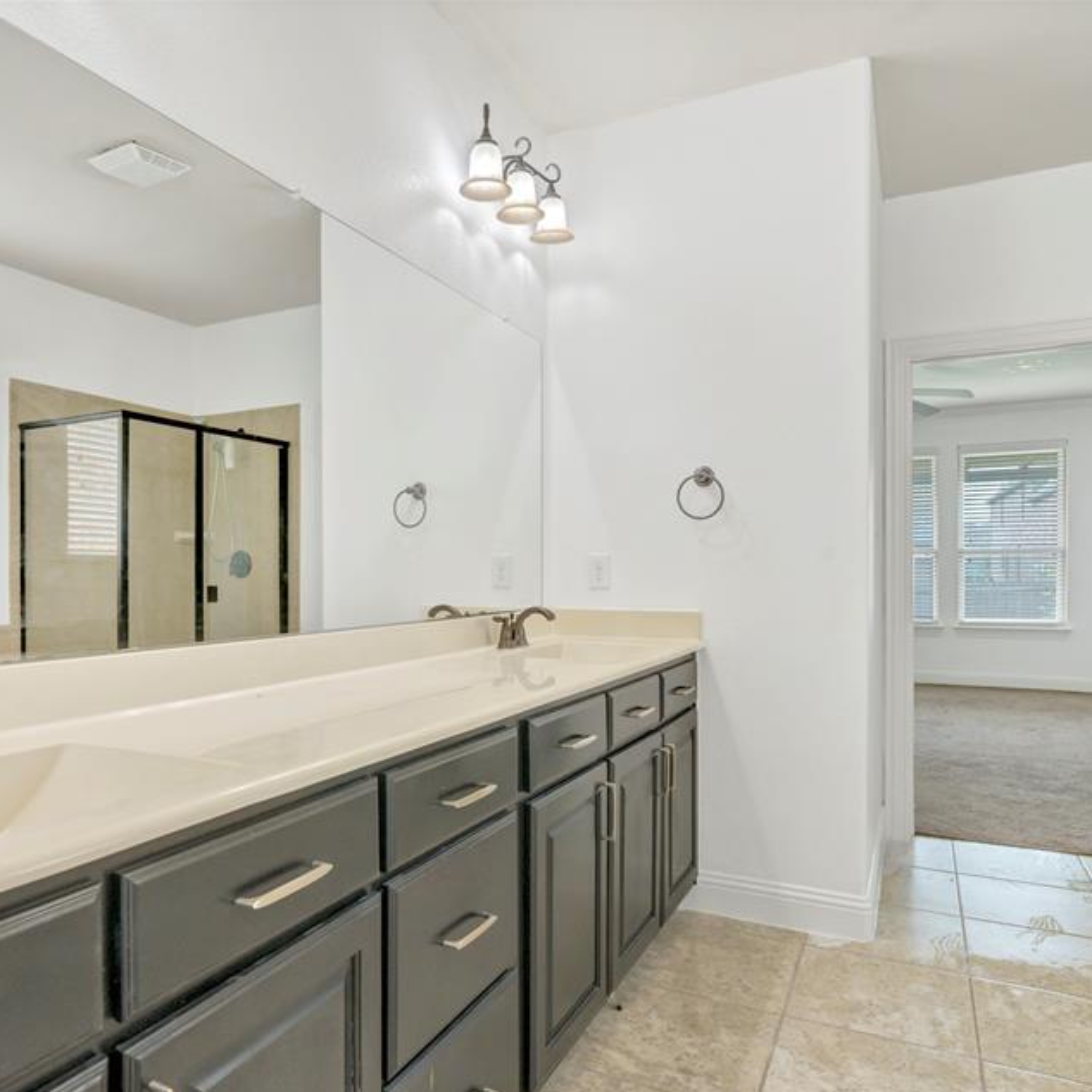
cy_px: 587
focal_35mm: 22
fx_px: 785
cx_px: 492
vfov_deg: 69.5
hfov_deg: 69.5
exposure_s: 1/30
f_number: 6.3
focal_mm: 16
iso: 400
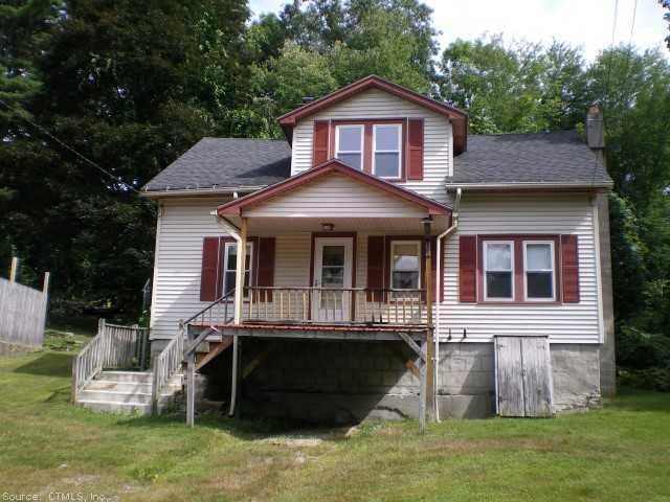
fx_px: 735
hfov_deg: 49.0
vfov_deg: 37.7
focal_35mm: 38
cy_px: 251
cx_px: 335
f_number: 4.6
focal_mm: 6.3
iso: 64
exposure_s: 1/160
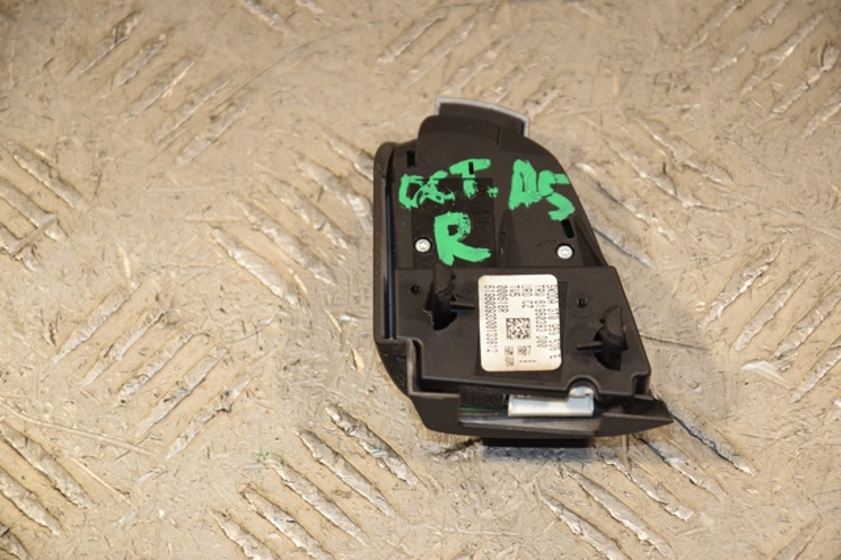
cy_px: 280
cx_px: 420
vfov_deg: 8.7
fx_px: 3677
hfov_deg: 13.0
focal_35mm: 158
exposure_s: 1/200
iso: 800
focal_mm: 105
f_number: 7.1
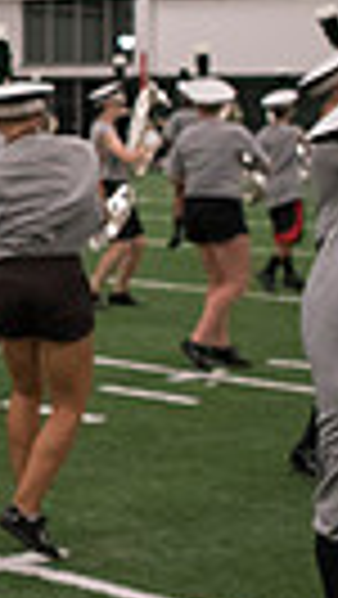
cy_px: 97
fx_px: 1749
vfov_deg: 19.2
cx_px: -473
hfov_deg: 9.7
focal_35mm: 110
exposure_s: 1/320
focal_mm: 24
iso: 3200
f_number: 3.2
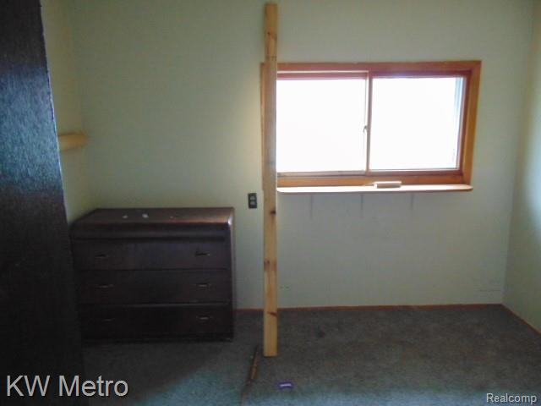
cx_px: 270
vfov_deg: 54.9
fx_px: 391
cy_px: 203
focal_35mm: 25
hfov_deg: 69.4
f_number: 3
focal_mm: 4.5
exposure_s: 1/20
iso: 400
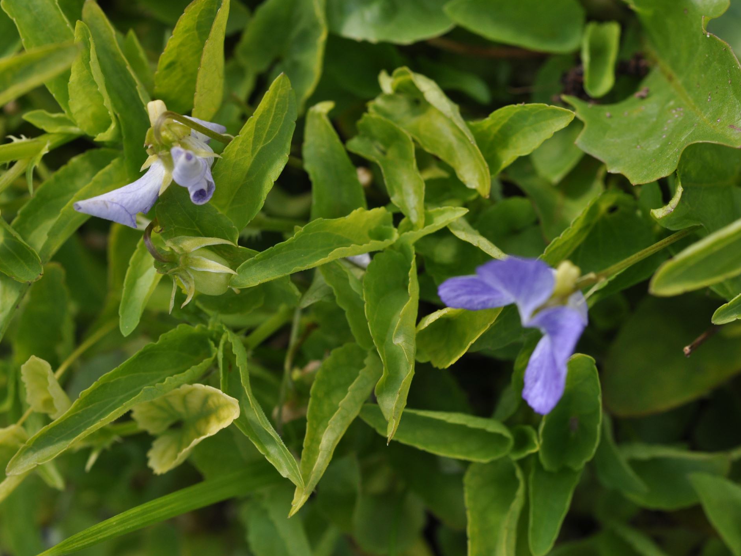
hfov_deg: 11.5
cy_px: 278
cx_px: 350
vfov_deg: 8.7
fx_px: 3672
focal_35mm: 172
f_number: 8
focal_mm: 105
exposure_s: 1/125
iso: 280
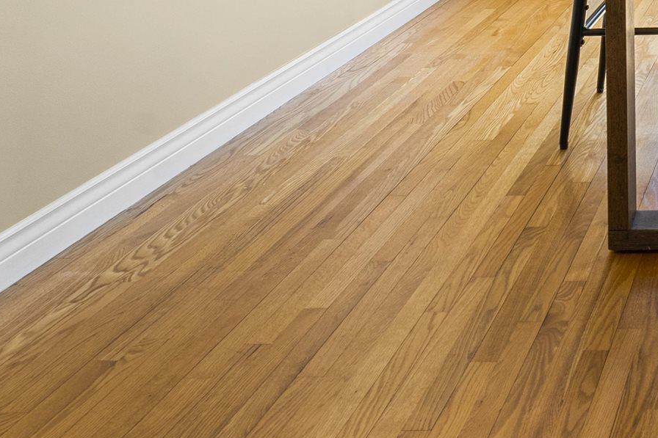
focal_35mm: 48
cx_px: 839
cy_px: -247
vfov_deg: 22.3
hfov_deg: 32.1
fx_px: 877
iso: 640
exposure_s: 1/13
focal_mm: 14
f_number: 9
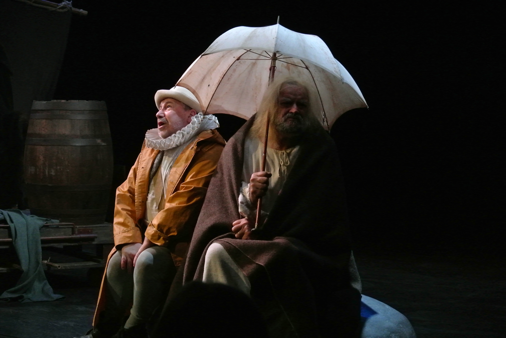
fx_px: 1140
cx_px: 253
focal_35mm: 81
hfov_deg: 25.0
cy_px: 169
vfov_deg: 16.9
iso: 3200
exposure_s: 1/80
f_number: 3.8
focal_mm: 30
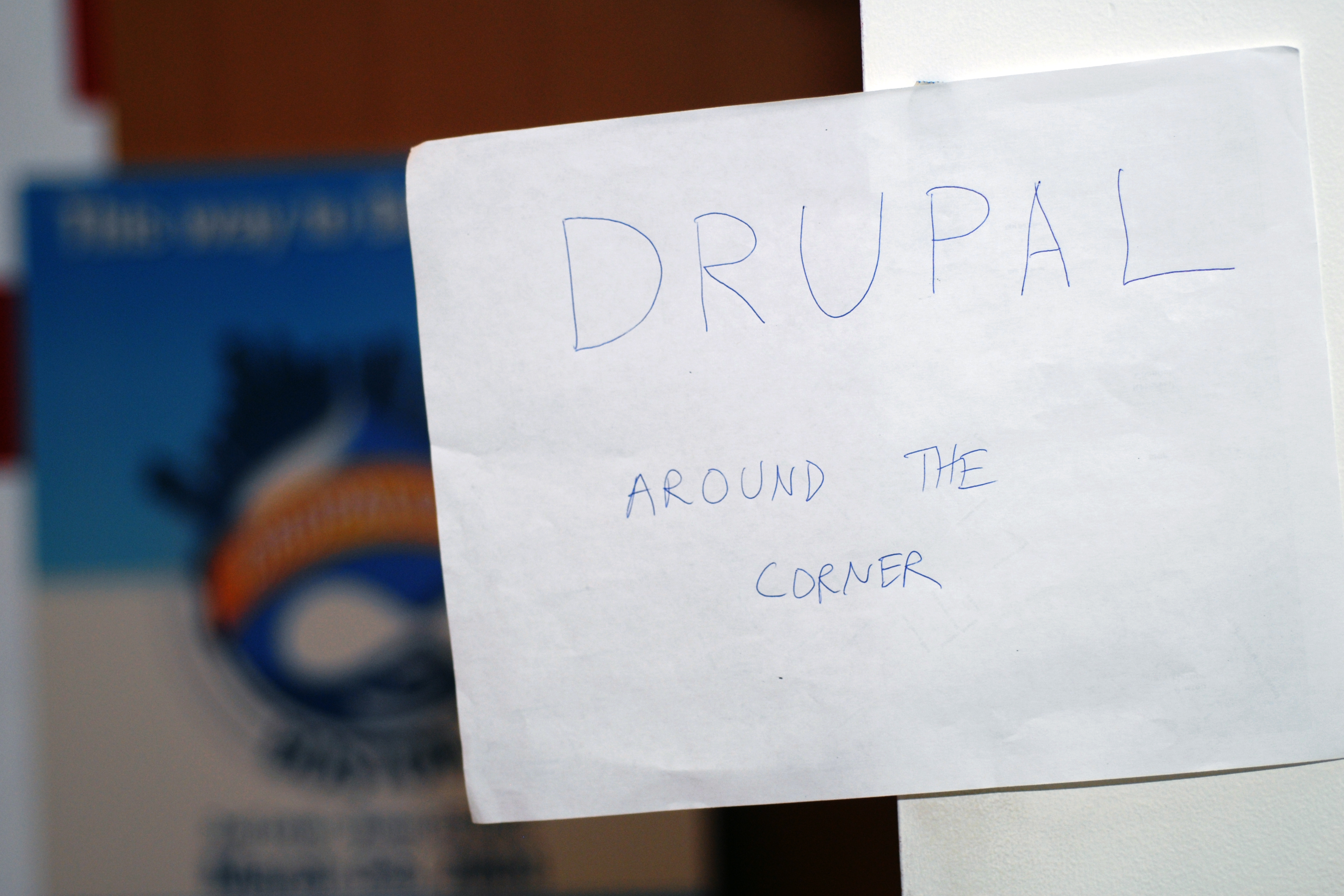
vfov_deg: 15.0
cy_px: 447
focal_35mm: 91
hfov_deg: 22.4
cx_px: 678
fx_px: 3397
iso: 250
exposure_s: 1/60
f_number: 3.2
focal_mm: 60
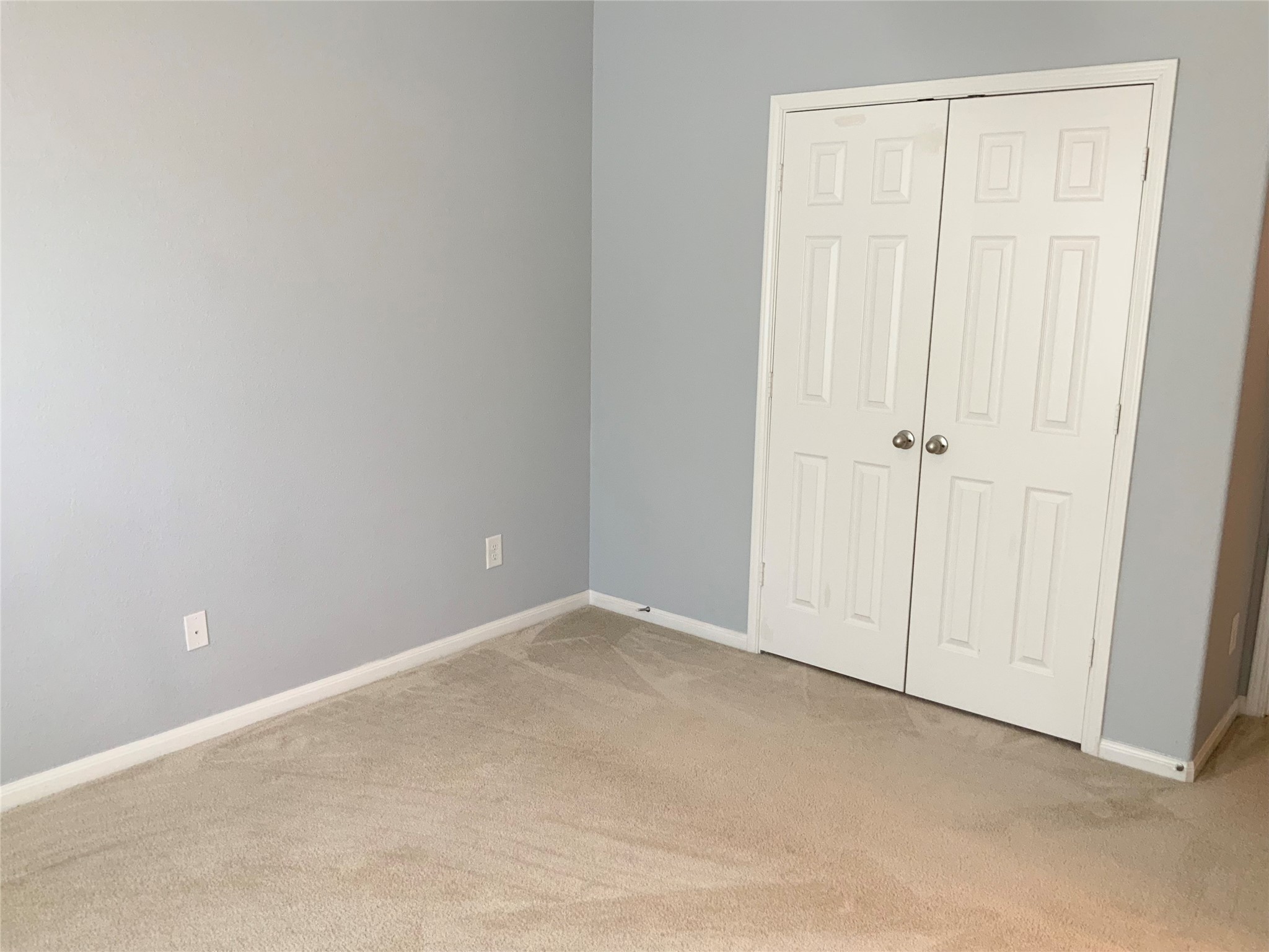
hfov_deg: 61.7
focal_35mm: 29
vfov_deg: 48.2
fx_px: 1063
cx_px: 634
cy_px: 476
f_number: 1.8
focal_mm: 3
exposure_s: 1/60
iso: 100
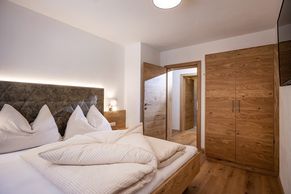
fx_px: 145
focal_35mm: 18
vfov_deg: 67.4
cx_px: 146
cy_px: 97
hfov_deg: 90.0
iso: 50
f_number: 6.8
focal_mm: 18
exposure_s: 1/3.33
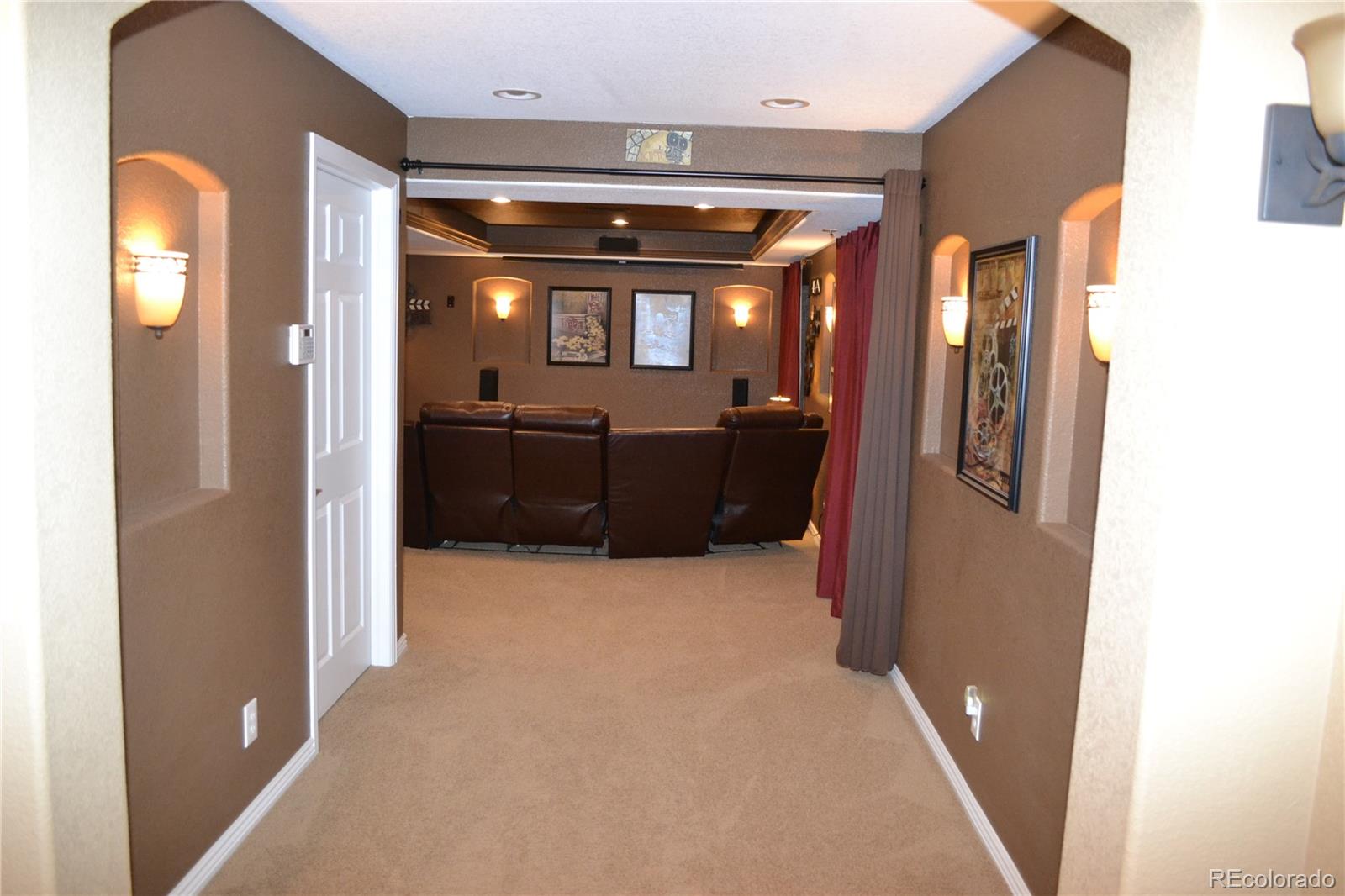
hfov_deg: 67.4
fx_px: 1008
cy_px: 448
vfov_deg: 47.9
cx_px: 672
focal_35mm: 27
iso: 1600
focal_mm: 18
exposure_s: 1/60
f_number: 3.5
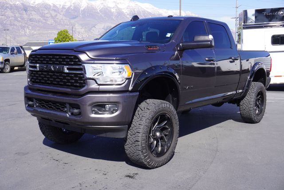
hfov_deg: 47.9
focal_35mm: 40
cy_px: 95
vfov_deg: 33.1
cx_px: 142
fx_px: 320
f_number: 9
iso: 100
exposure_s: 1/125
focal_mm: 27
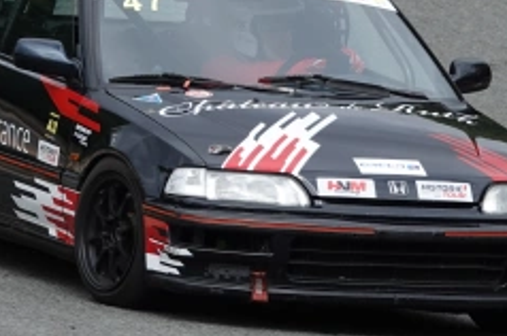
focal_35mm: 697
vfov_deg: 2.0
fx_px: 9803
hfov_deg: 3.0
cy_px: 105
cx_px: 424
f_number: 4
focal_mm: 75.77
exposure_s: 1/800
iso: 125
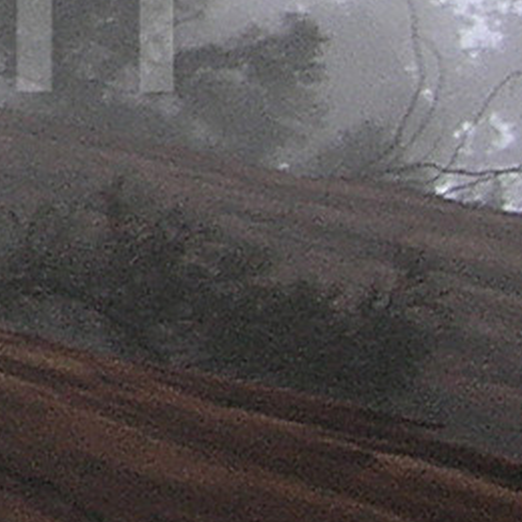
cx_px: -1263
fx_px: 4777
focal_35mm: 280
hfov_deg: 5.7
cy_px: -349
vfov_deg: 6.2
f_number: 2.7
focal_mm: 6
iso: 50
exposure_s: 1/30
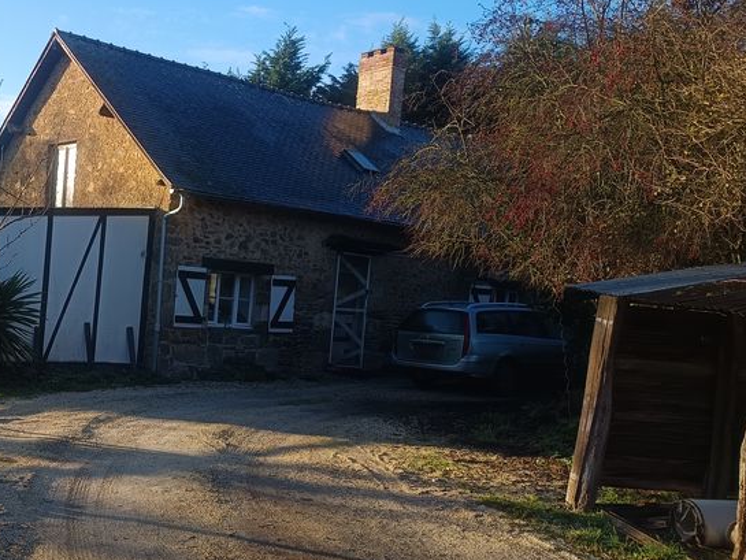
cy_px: 312
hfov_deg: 39.8
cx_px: 75
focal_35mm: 44
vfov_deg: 32.9
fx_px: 948
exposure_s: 1/157
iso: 50
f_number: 1.7
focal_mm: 5.31
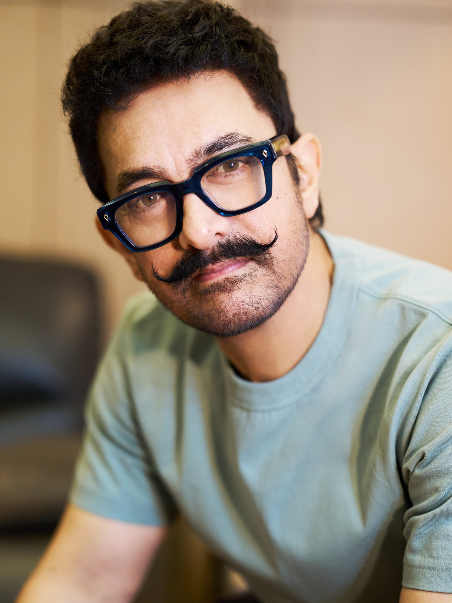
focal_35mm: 84
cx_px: 244
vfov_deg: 23.3
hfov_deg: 17.6
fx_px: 1463
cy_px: 350
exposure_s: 1/250
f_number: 2
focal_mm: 70
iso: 800
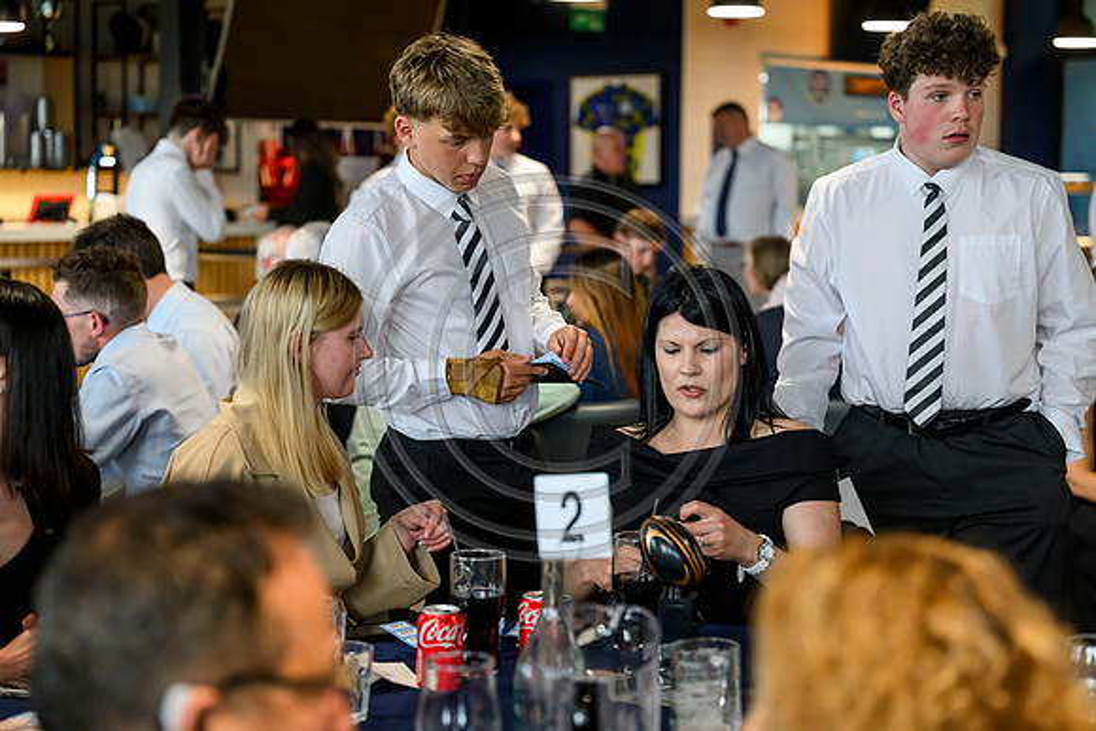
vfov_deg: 19.5
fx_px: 2132
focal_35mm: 70
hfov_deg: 28.8
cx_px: 548
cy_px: 366
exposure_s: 1/320
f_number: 3.2
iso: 4000
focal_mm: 70
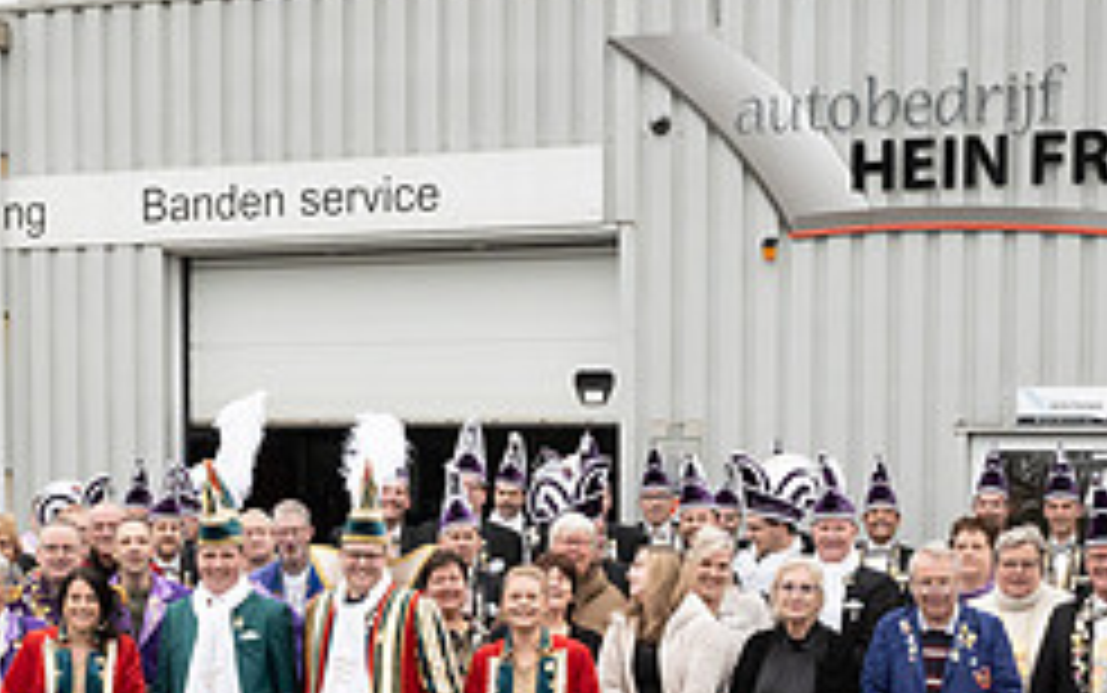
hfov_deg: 24.3
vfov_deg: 15.2
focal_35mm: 85
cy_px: 623
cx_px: 387
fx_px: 2566
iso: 1250
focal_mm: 23
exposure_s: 1/160
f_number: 10
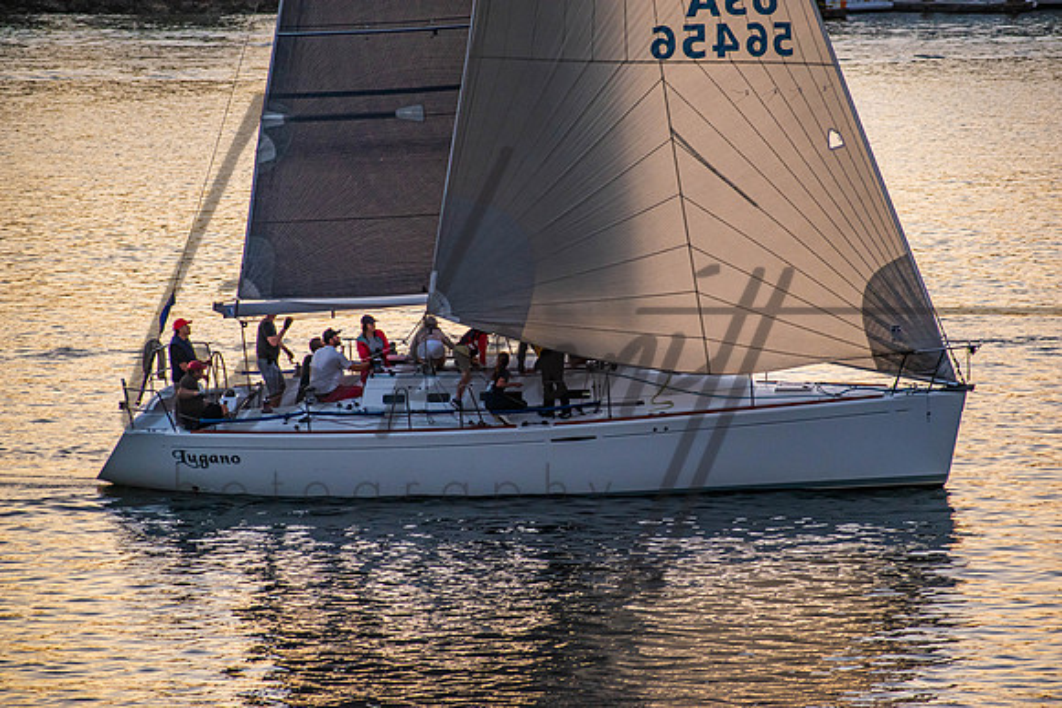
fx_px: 6860
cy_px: 354
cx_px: 531
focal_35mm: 232
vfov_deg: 5.9
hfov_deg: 8.9
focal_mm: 155
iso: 800
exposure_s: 1/160
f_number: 6.3
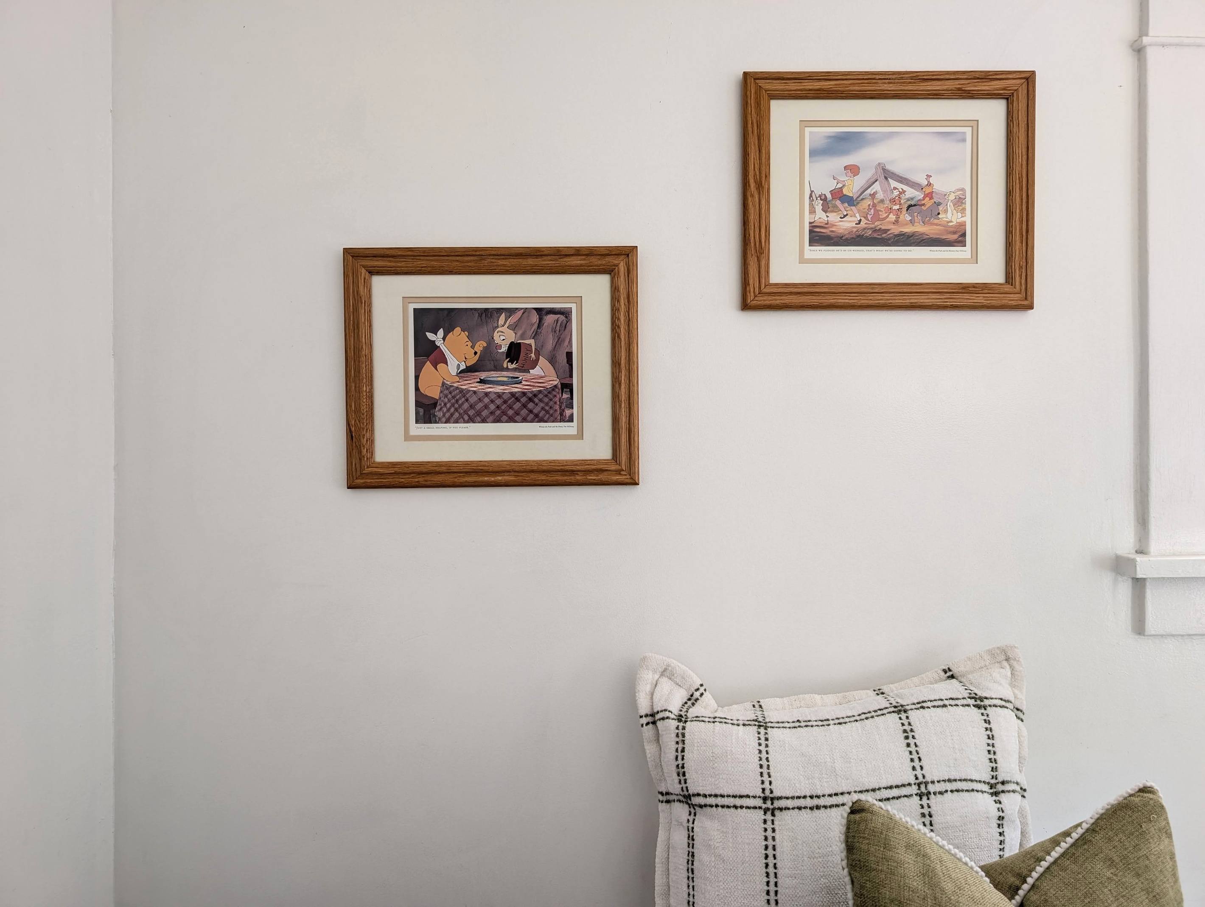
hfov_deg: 71.5
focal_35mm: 24
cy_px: 454
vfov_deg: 56.9
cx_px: 602
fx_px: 837
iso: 30
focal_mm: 6.9
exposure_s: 1/90
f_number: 1.68
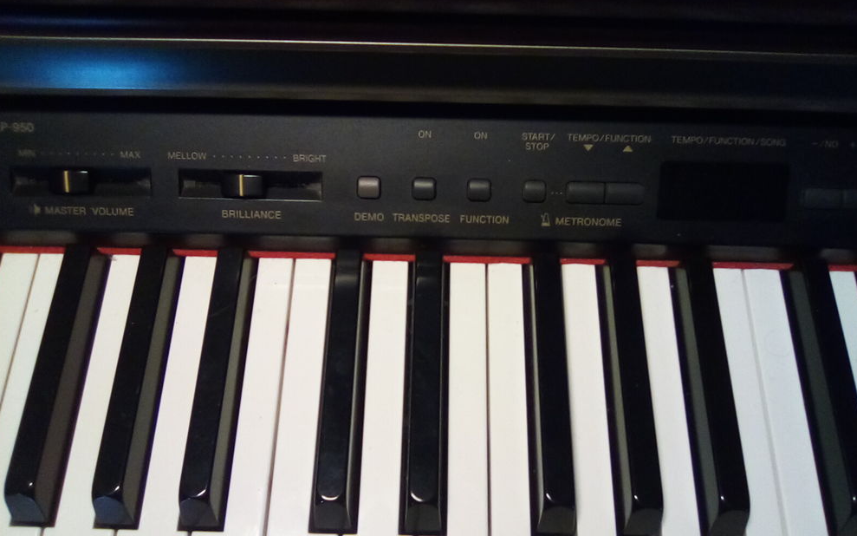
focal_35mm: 30
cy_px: 320
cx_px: 426
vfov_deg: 41.6
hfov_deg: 62.9
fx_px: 701
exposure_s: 1/33.3
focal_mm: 2.27
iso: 98
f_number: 2.2
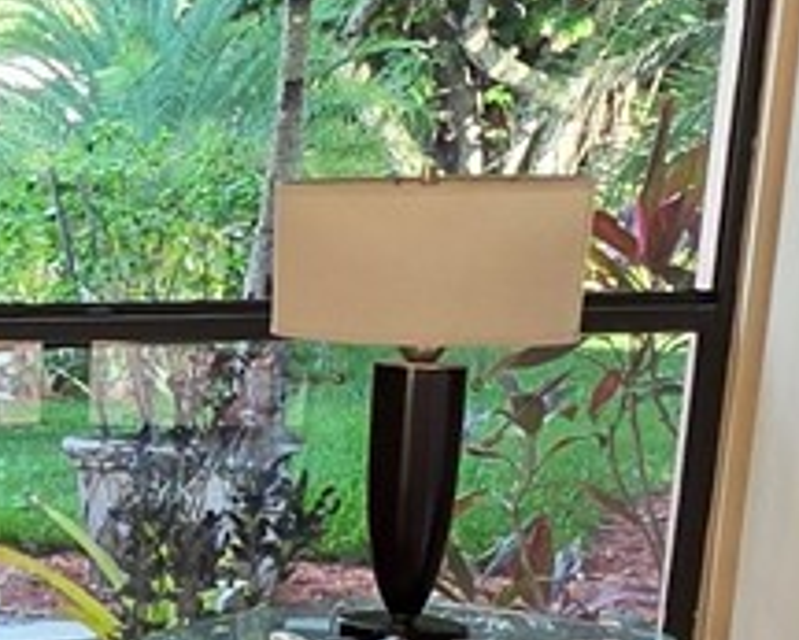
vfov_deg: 15.8
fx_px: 2224
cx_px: -821
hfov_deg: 15.8
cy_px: 747
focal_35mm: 94
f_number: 1.9
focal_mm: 2.2
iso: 50
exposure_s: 1/120
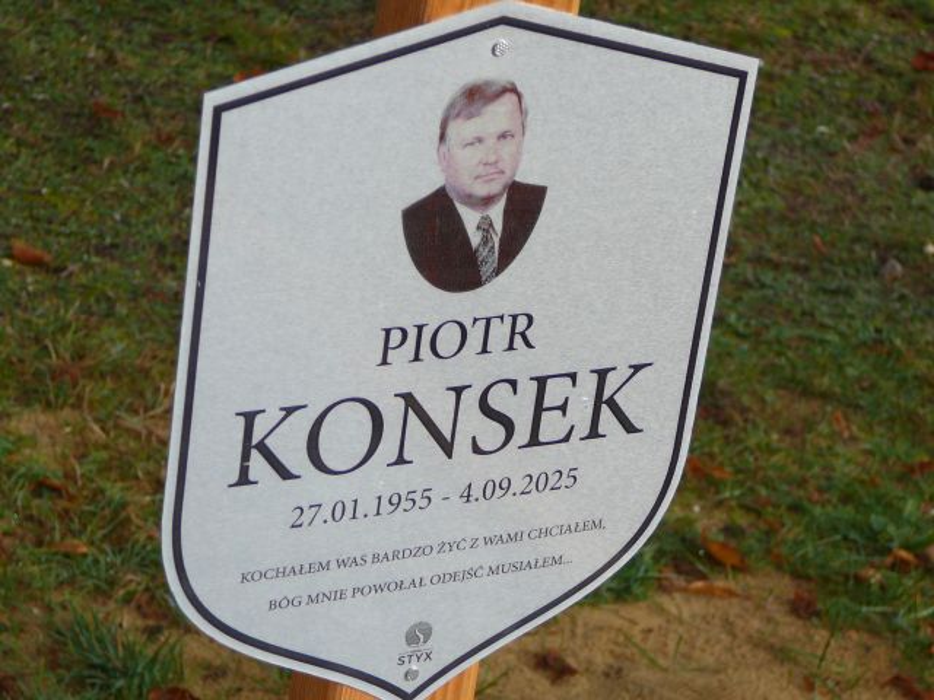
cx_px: 467
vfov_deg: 14.1
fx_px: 2833
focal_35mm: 105
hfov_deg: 18.7
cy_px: 350
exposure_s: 1/500
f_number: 3.9
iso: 80
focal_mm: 15.6
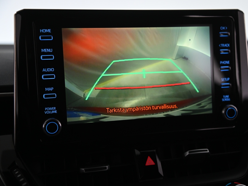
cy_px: 94
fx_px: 394
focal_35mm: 55
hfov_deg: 34.9
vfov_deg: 26.6
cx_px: 135
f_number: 4
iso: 2000
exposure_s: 1/60
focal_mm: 50
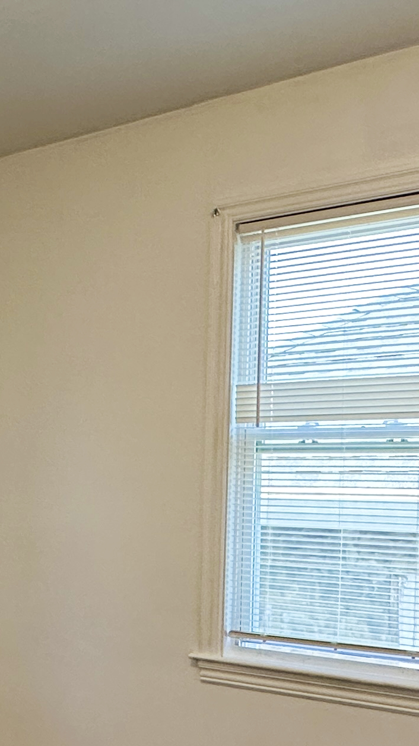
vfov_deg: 41.4
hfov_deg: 22.9
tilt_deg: -2.7
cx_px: -48
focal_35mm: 49
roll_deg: -0.8
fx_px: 968
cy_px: 518
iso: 200
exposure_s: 1/120
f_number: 2.2
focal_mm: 2.22
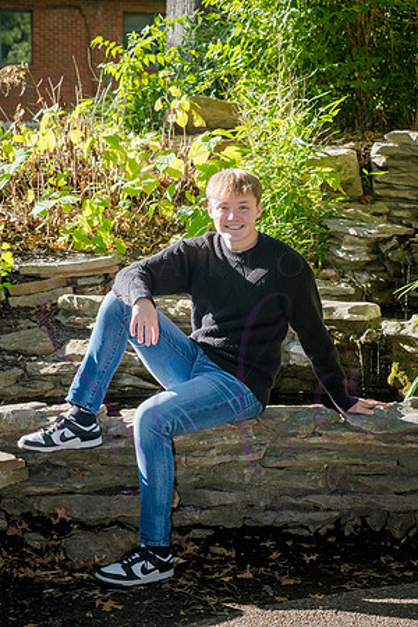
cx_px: 209
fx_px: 1742
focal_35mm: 100
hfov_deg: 13.7
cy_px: 314
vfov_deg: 20.4
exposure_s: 1/320
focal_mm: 100
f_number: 9
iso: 800
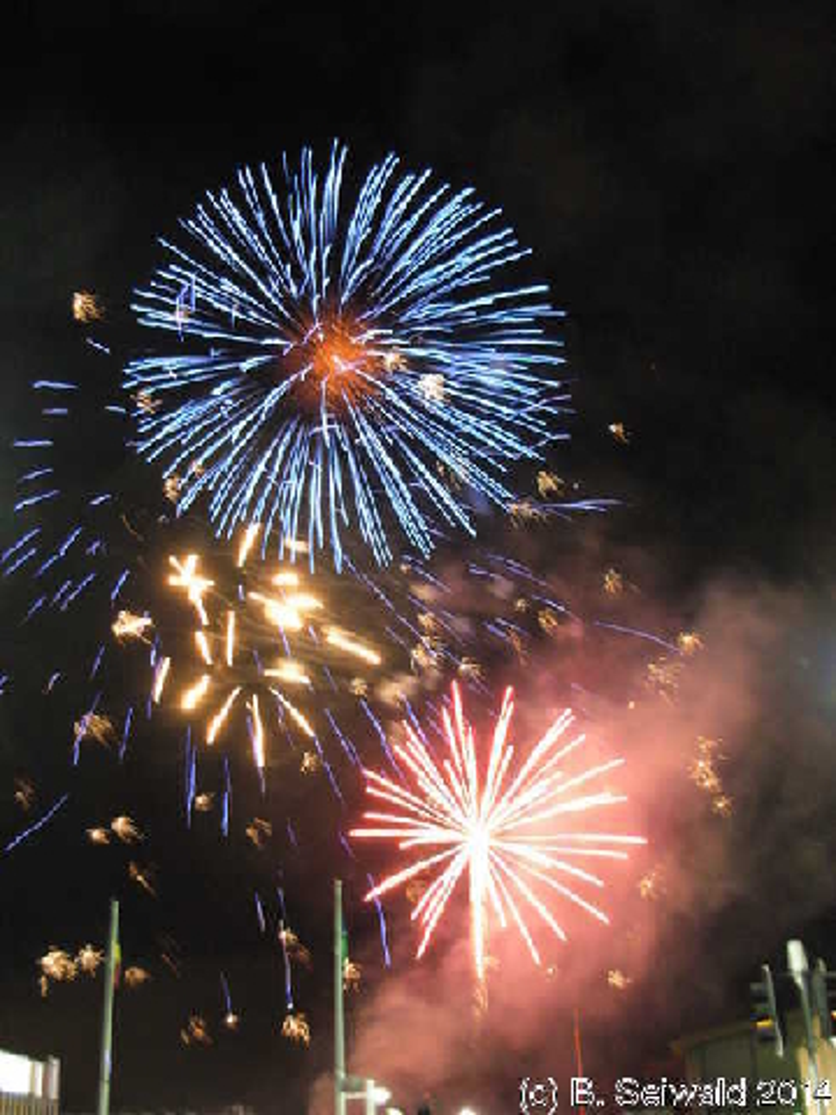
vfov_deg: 49.0
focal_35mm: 38
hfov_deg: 37.7
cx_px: 418
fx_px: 1224
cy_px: 558
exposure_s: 1
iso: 400
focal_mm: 6.3
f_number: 2.9
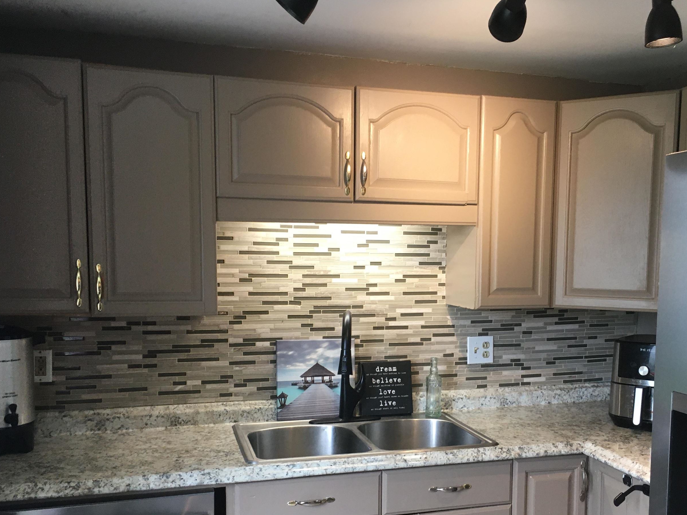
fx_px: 734
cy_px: 326
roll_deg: -1.1
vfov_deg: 38.4
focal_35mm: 37
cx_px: 403
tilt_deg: -3.6
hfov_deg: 49.9
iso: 40
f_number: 2.2
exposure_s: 1/30
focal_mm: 4.15
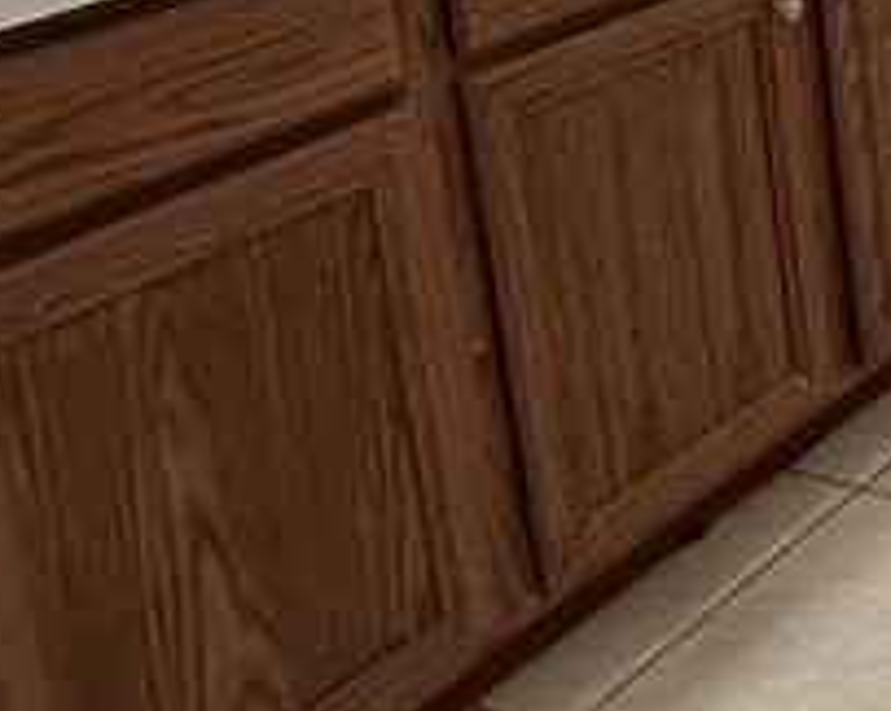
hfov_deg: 20.6
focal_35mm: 69
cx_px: 1545
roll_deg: +1.7
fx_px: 1818
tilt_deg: -11.9
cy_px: -233
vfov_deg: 20.1
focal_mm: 2.22
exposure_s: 1/120
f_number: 2.2
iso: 200
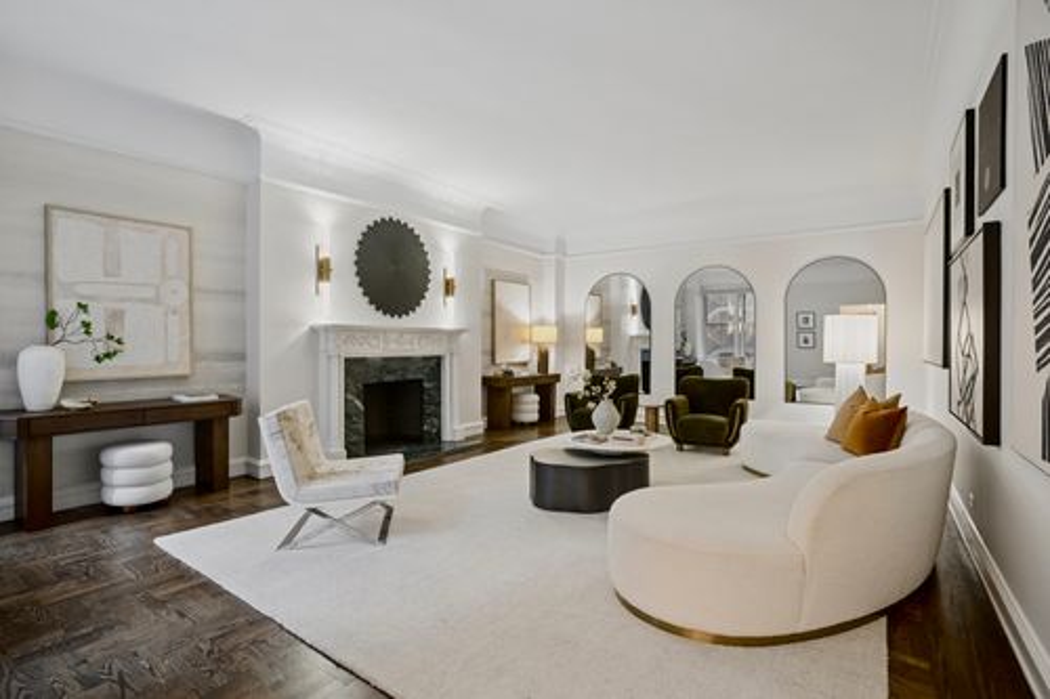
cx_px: 525
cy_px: 350
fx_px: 496
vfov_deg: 70.4
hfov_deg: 93.3
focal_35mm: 17
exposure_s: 1
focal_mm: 17
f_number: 8
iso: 100
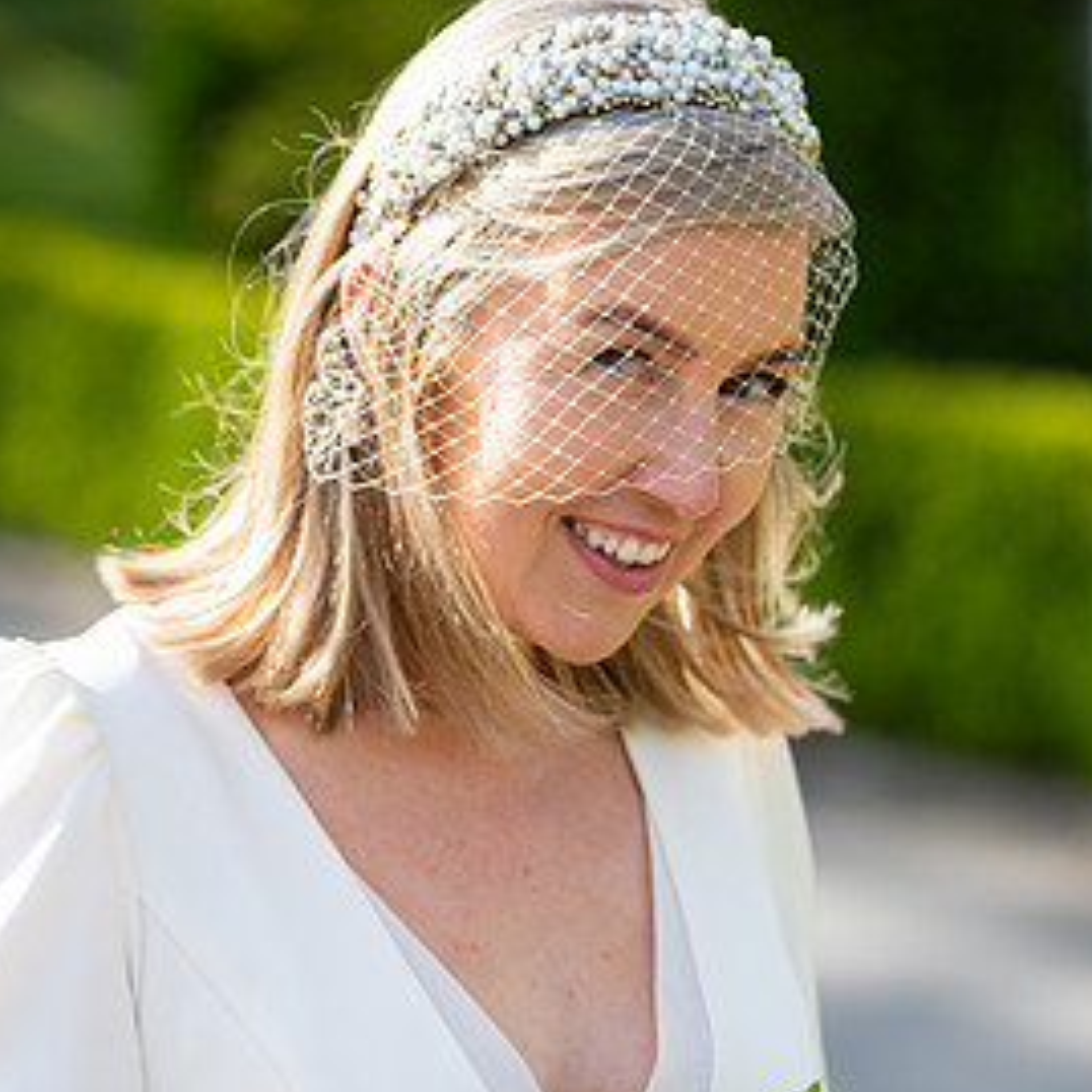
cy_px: 783
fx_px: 5675
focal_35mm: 159
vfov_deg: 11.0
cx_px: 589
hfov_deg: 11.0
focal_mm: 112
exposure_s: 1/800
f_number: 3.5
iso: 125
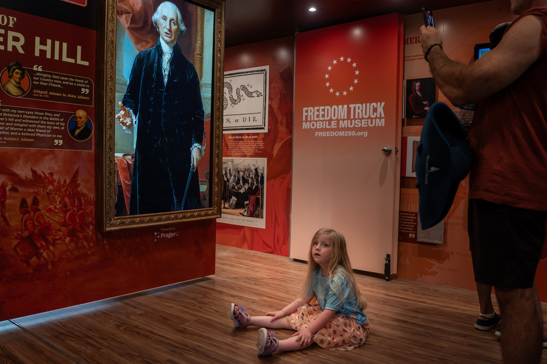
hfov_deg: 65.5
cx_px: 274
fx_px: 425
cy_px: 182
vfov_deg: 46.4
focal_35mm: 28
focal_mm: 28
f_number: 4.5
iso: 4000
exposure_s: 1/200
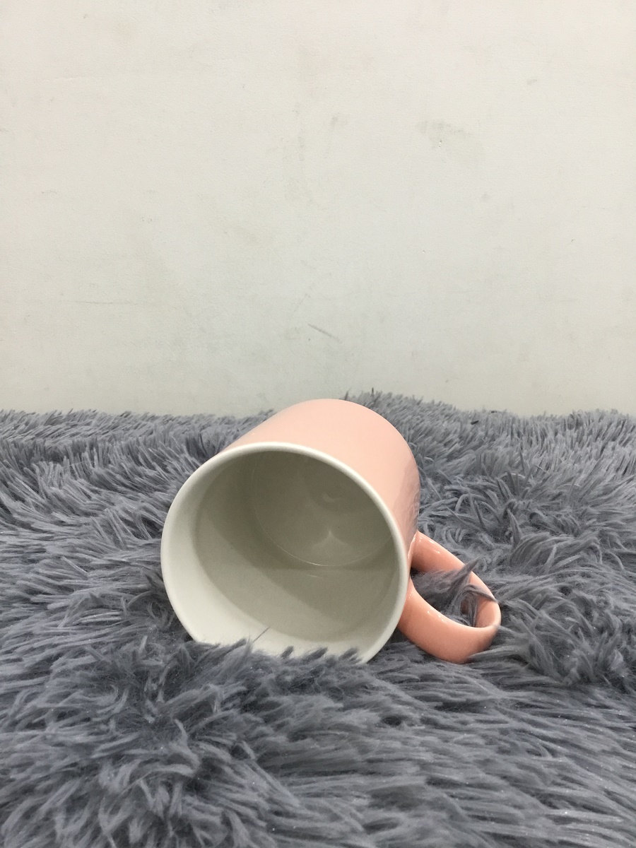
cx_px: 318
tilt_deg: -15.6
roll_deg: +0.3
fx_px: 759
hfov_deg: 45.4
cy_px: 424
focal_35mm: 31
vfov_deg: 58.4
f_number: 2.4
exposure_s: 1/33
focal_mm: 3.3
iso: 125
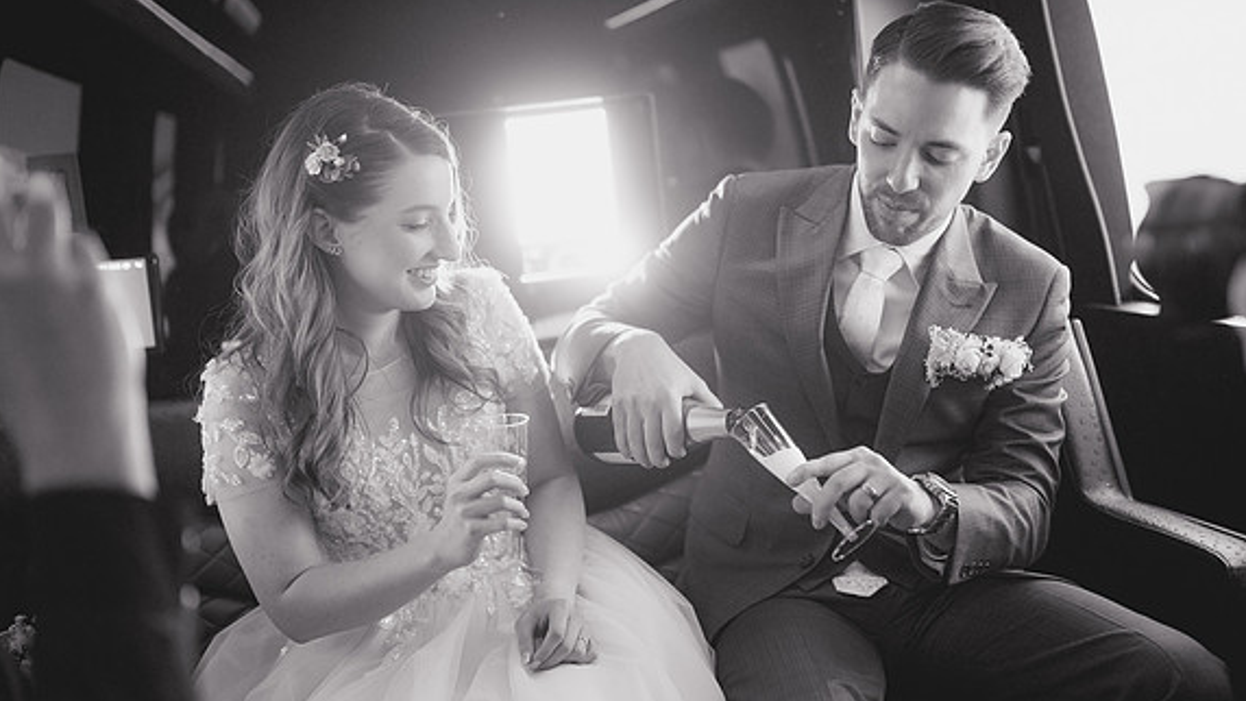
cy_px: 325
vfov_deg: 27.7
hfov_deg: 47.3
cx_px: 627
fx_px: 1421
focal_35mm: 43
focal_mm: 35
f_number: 1.4
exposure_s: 1/200
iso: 500
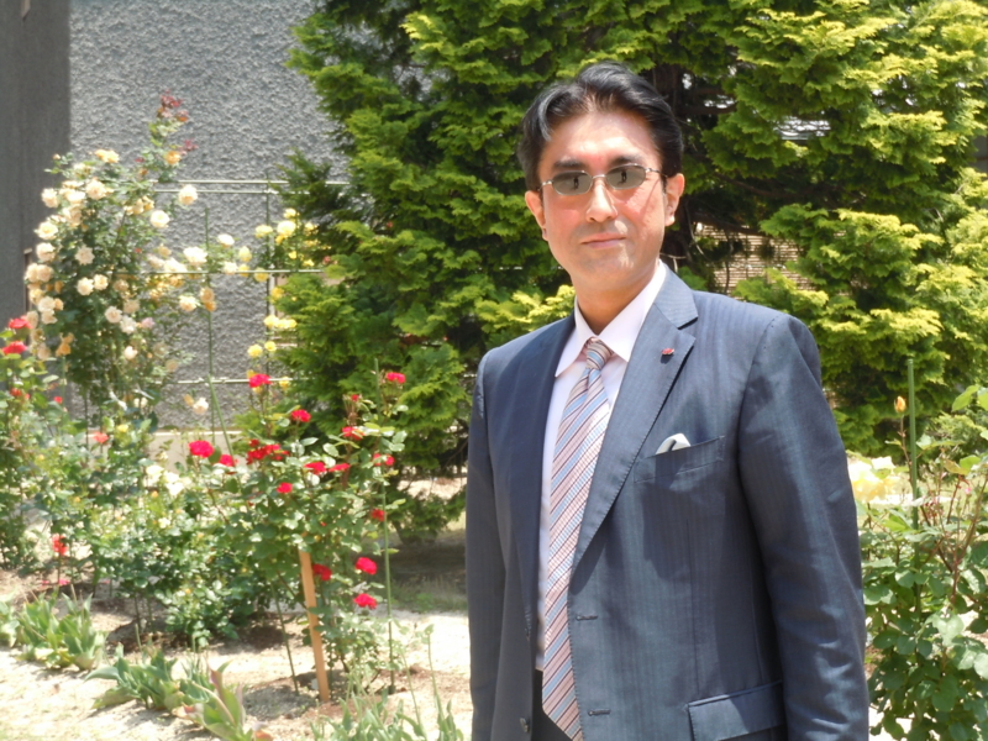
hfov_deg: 26.3
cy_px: 370
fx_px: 2112
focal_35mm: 74
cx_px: 494
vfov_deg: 19.9
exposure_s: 1/125
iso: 100
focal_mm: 13.2
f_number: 5.2
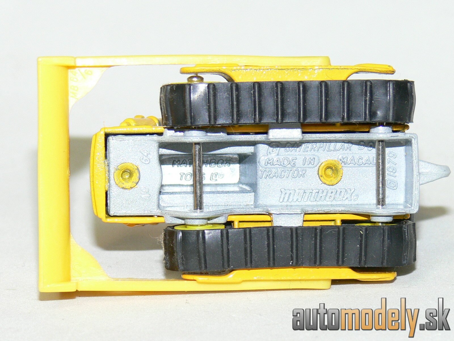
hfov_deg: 12.2
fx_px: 2125
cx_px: 227
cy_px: 170
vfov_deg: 9.2
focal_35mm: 162
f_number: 4
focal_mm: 21.7
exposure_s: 1/30
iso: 100
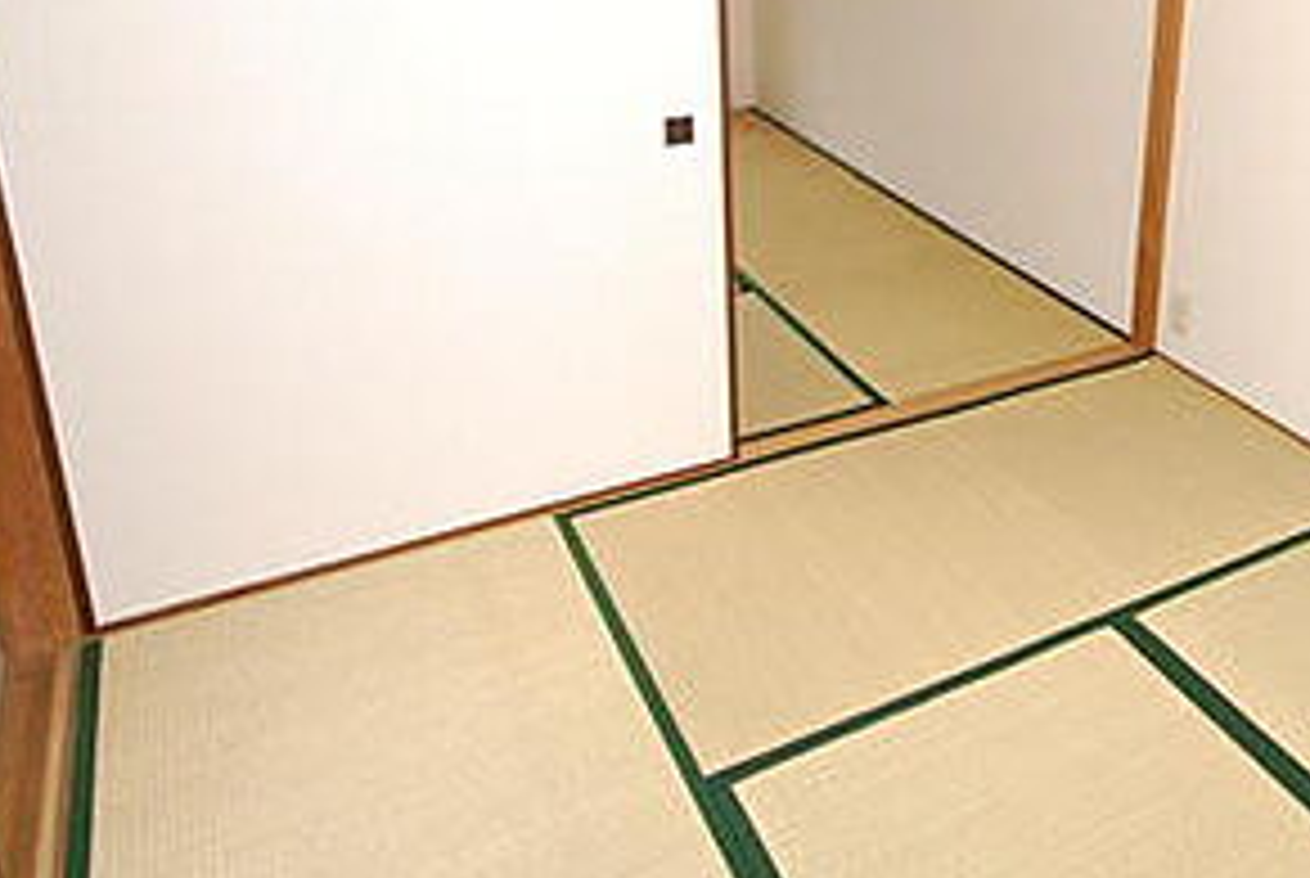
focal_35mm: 34
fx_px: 1240
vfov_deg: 37.5
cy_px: 171
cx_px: 968
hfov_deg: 53.4
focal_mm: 11
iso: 200
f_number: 4.2
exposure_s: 1/60
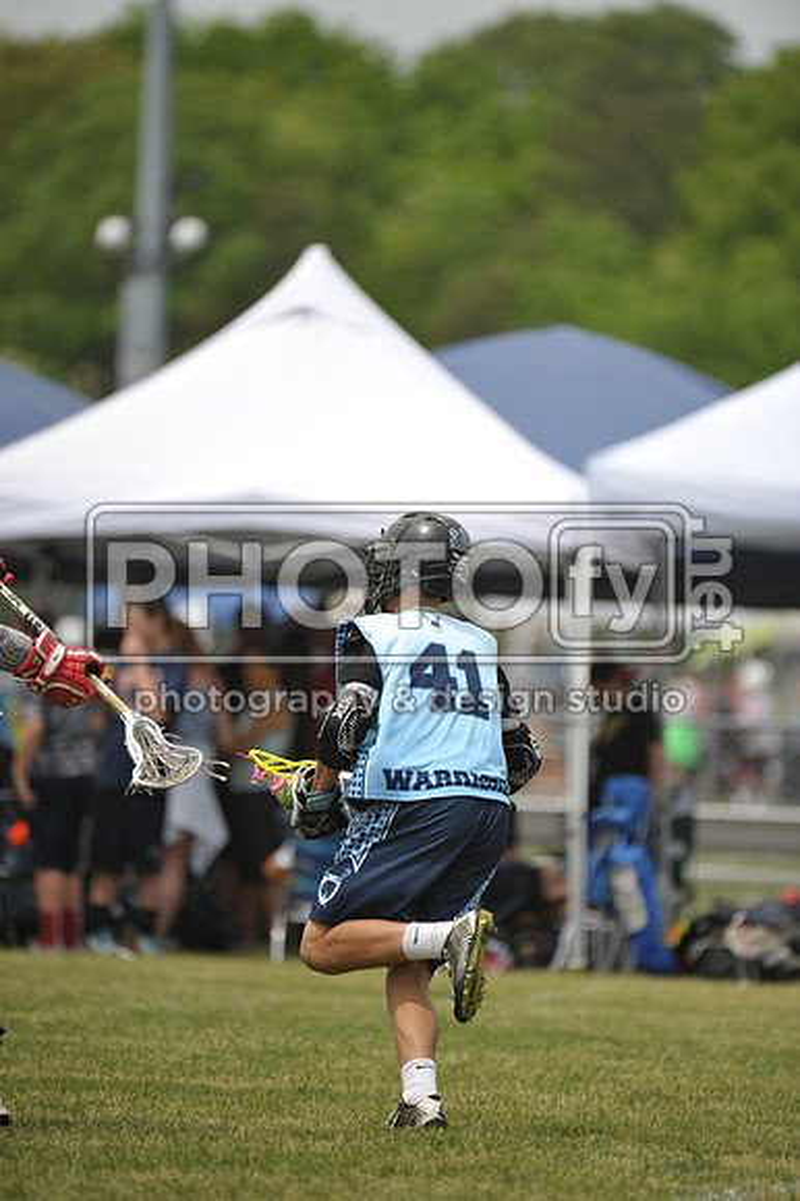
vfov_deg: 5.2
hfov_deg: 3.4
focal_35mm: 400
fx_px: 13348
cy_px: 600
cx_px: 400
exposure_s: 1/4000
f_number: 4
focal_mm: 400
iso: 800
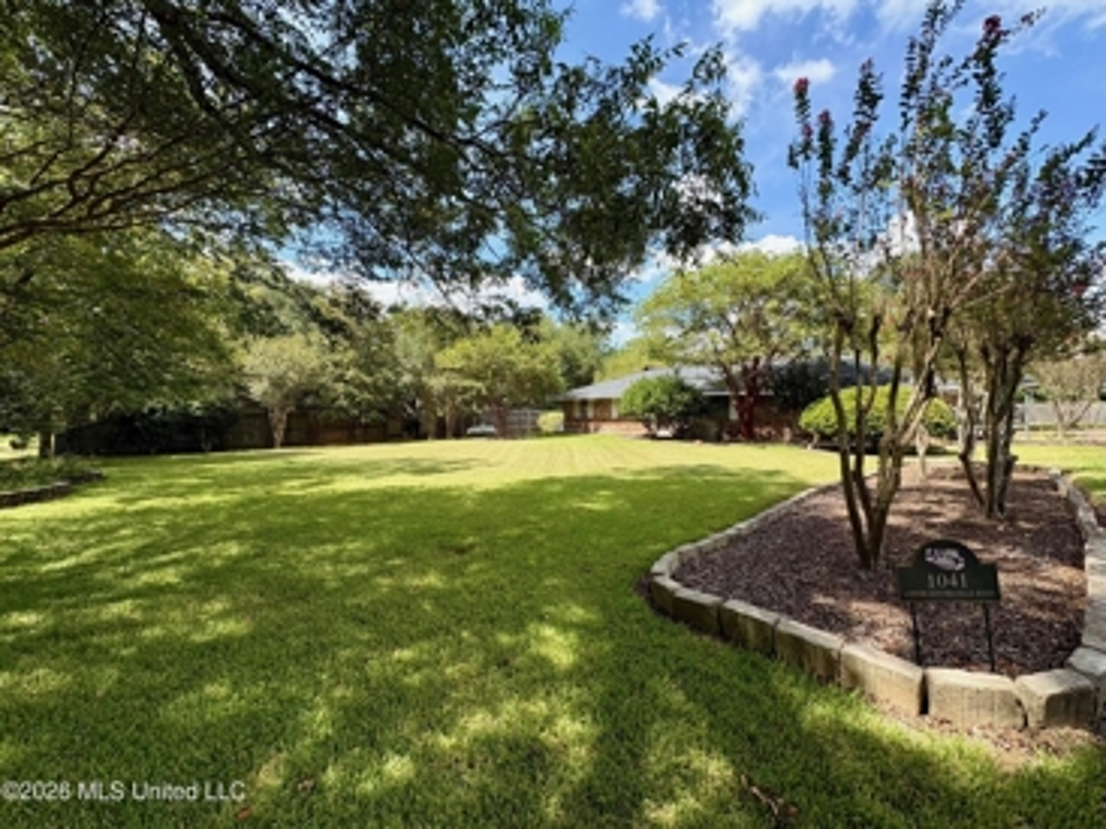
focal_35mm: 14
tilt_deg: -0.2
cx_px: 553
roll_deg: +0.9
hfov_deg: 102.1
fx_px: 447
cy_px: 414
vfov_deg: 85.6
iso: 64
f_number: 2.2
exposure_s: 1/910
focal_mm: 2.22
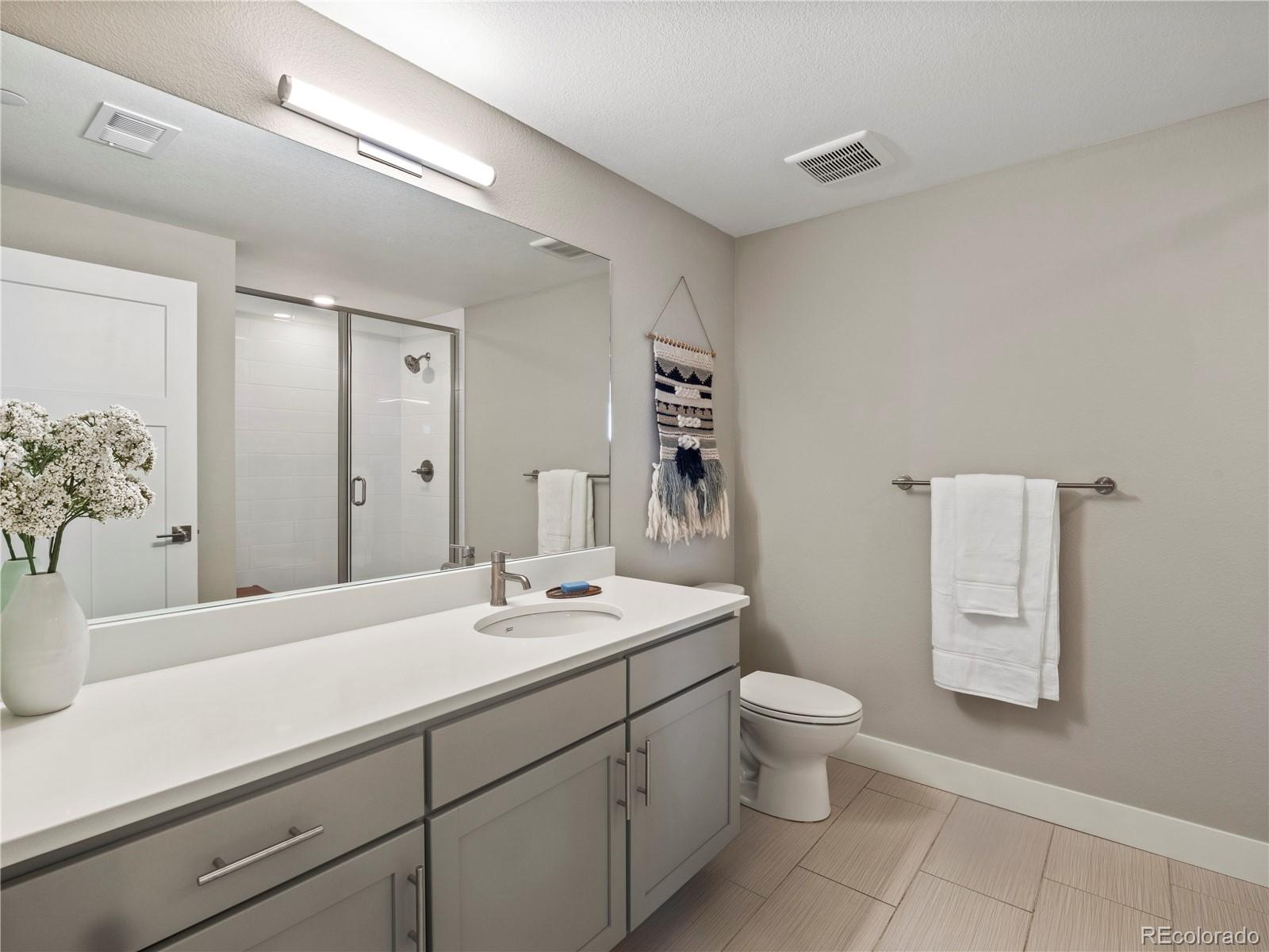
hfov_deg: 94.5
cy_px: 476
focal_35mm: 16
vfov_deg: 78.1
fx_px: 587
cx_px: 634
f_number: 8
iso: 200
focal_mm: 8
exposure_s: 1/2.5
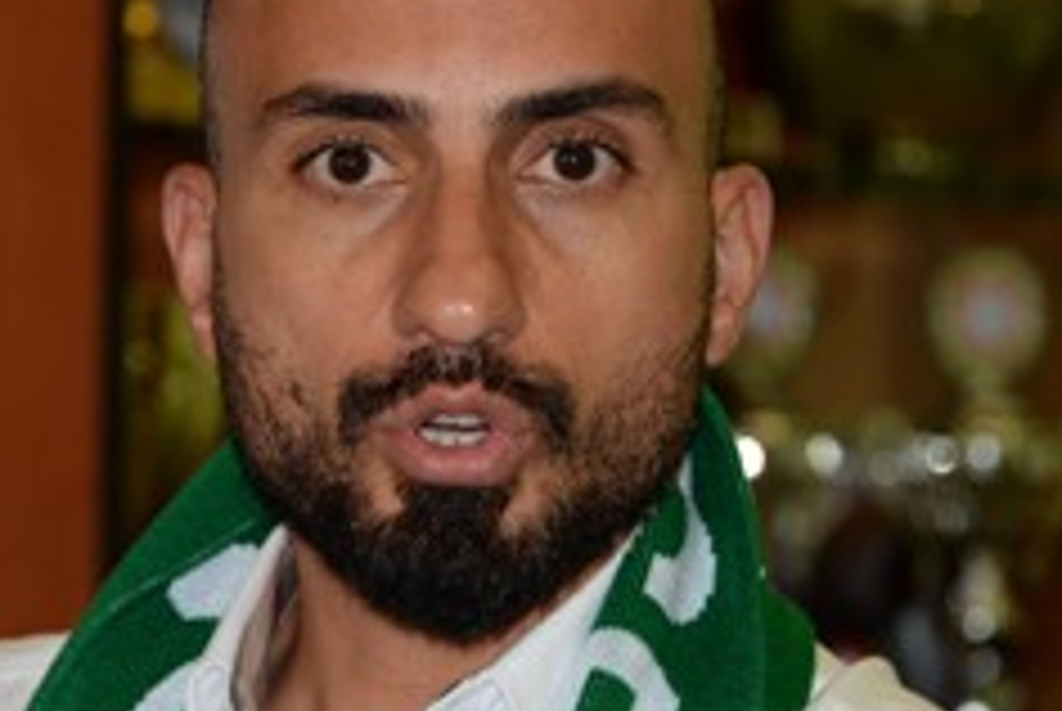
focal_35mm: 256
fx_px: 7561
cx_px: 441
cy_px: 403
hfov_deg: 8.0
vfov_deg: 5.4
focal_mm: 135
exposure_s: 1/200
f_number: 5.6
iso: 2000
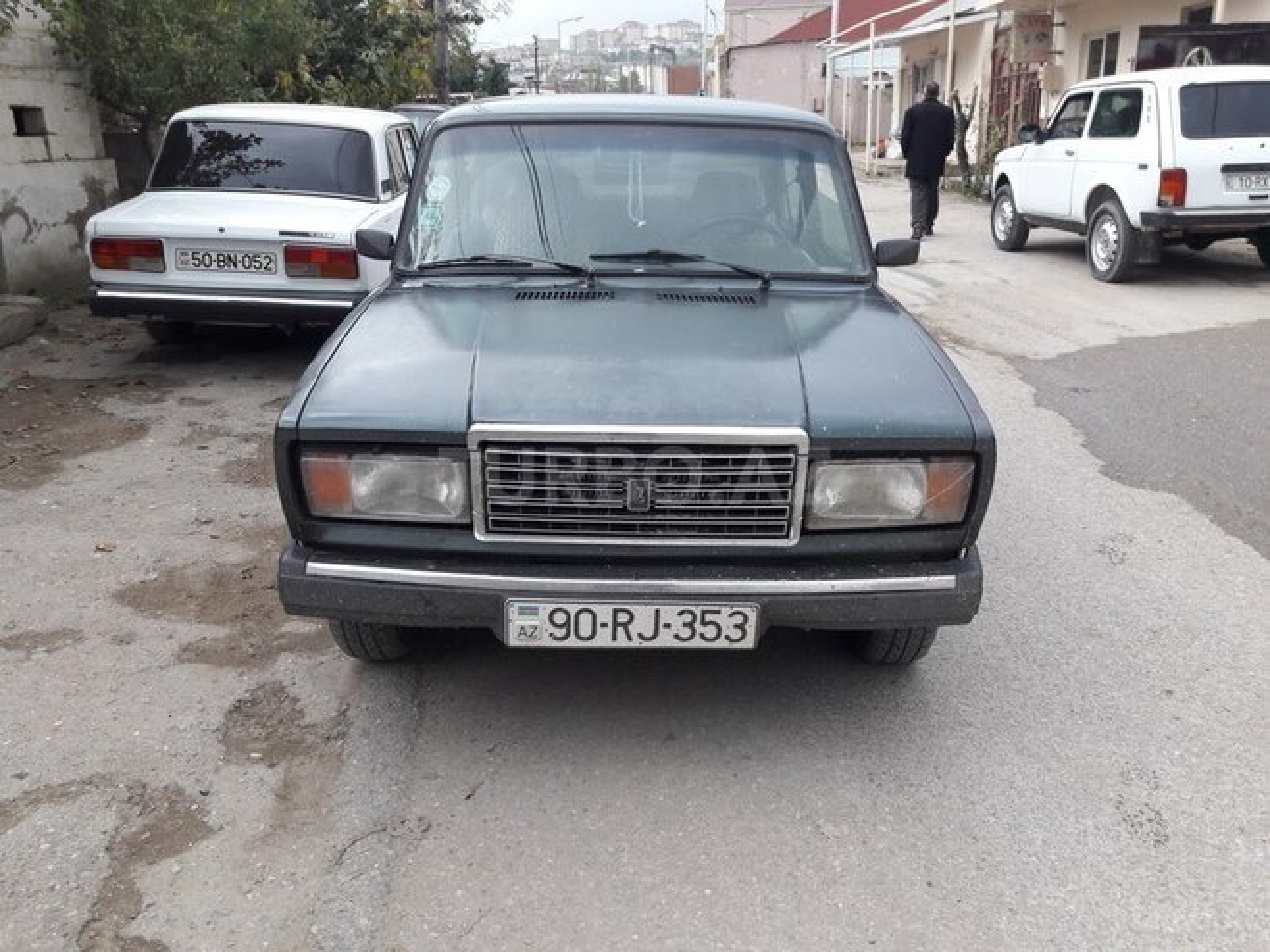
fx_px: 1027
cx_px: 635
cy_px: 476
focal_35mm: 28
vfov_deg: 49.7
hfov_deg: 63.4
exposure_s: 1/194
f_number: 1.9
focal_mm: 3.7
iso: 40
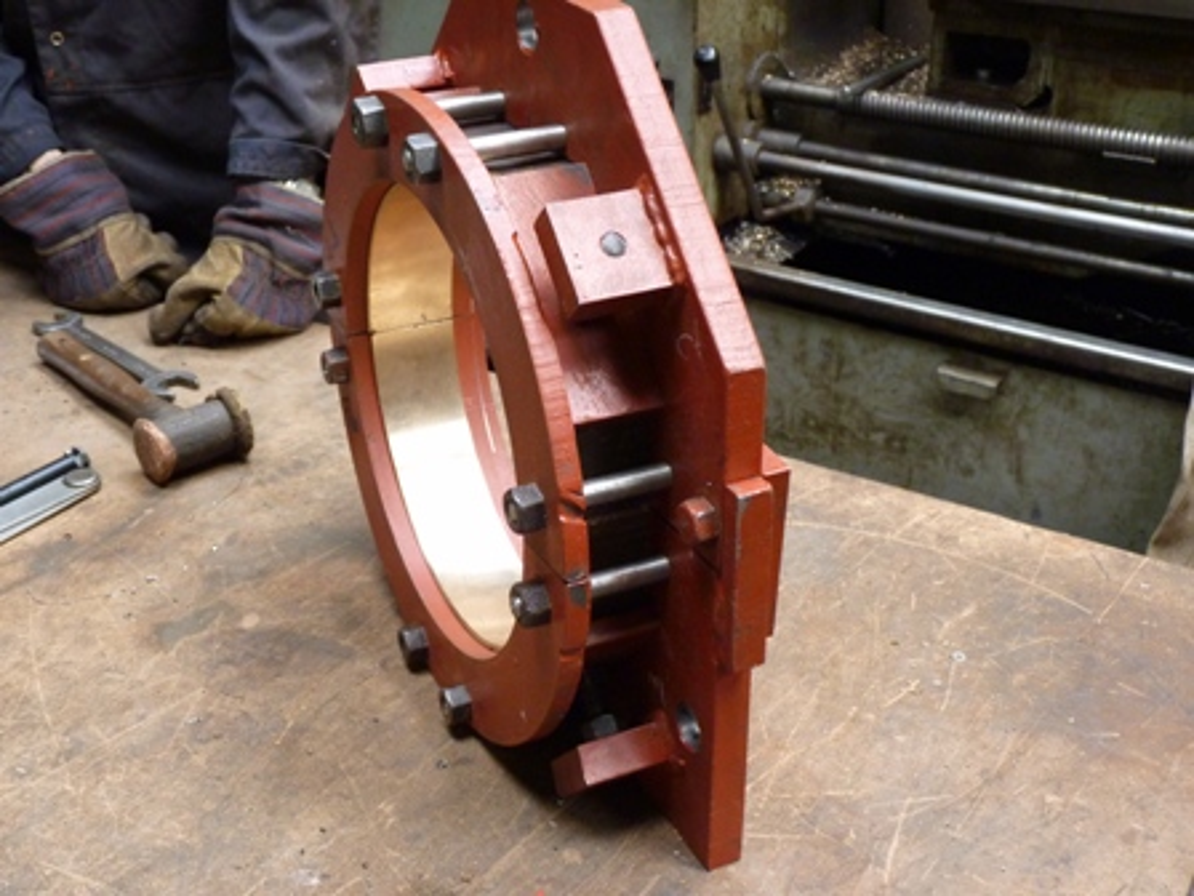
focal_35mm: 45
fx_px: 1552
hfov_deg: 42.1
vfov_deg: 32.2
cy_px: 448
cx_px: 597
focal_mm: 8
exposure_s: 1/30
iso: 400
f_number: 3.2
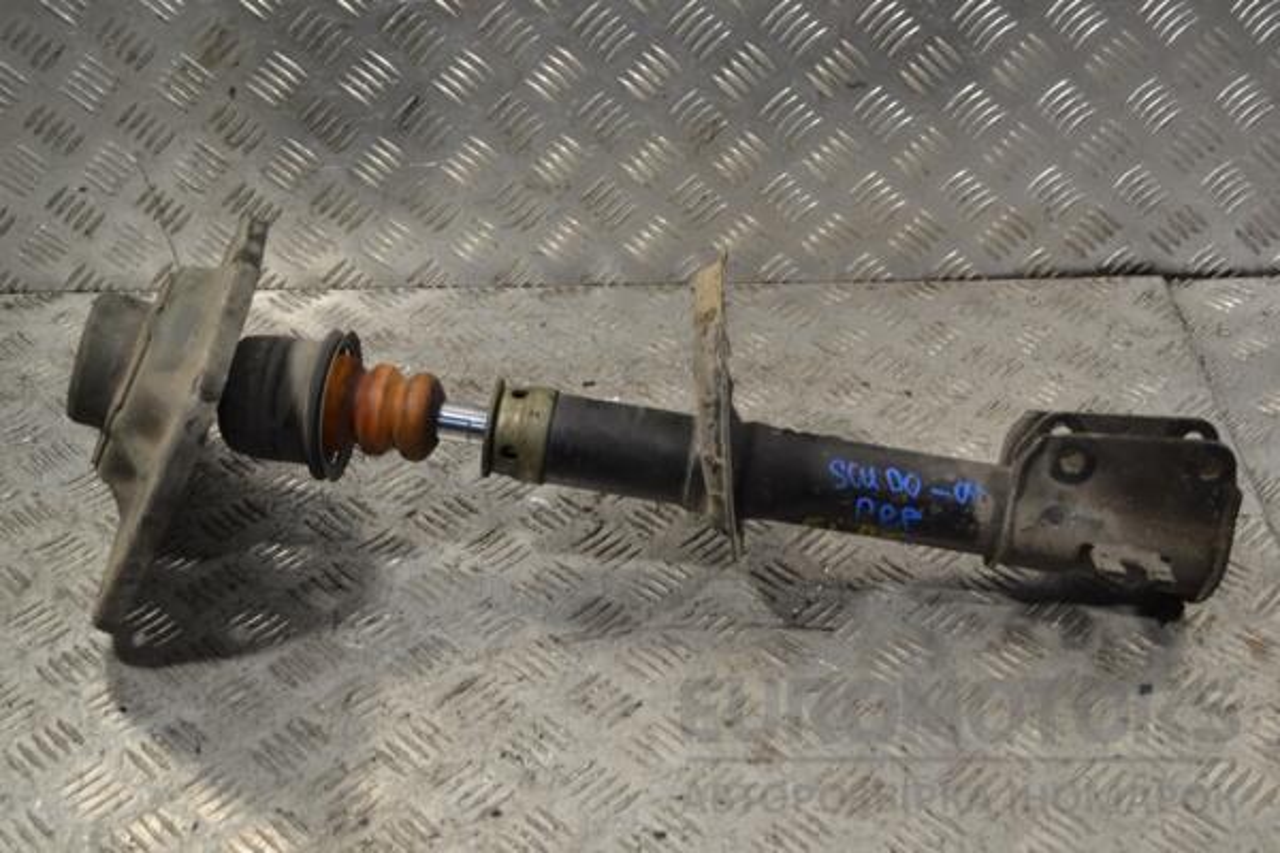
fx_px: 1707
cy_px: 426
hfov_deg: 41.1
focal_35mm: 48
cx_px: 640
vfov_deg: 28.1
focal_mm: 32
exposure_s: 1/30
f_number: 4.8
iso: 110
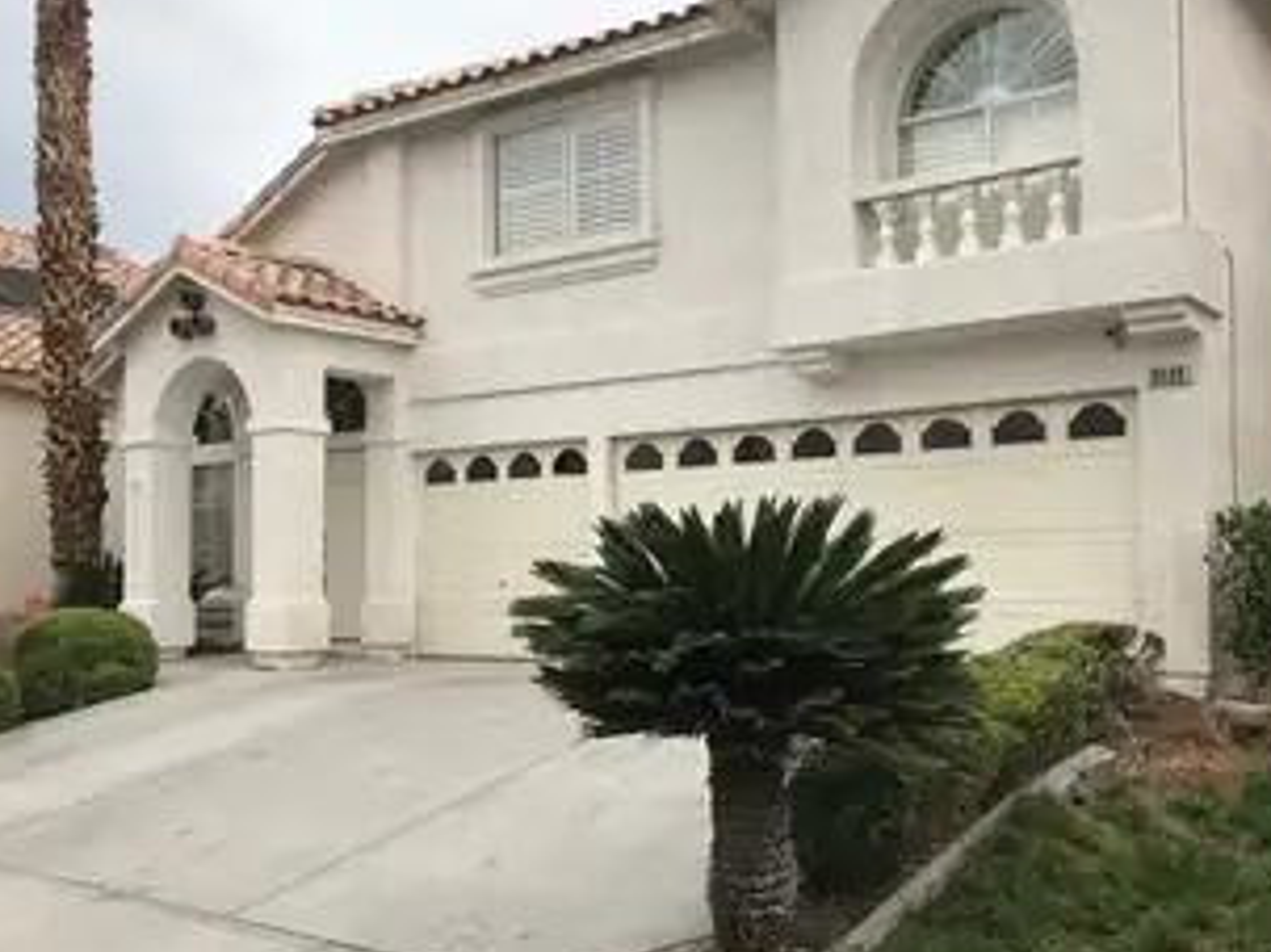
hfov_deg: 50.1
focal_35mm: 37
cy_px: 528
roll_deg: +0.9
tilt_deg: +1.6
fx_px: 1358
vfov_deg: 38.6
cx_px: 696
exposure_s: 1/1773
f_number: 1.8
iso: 20
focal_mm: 3.99
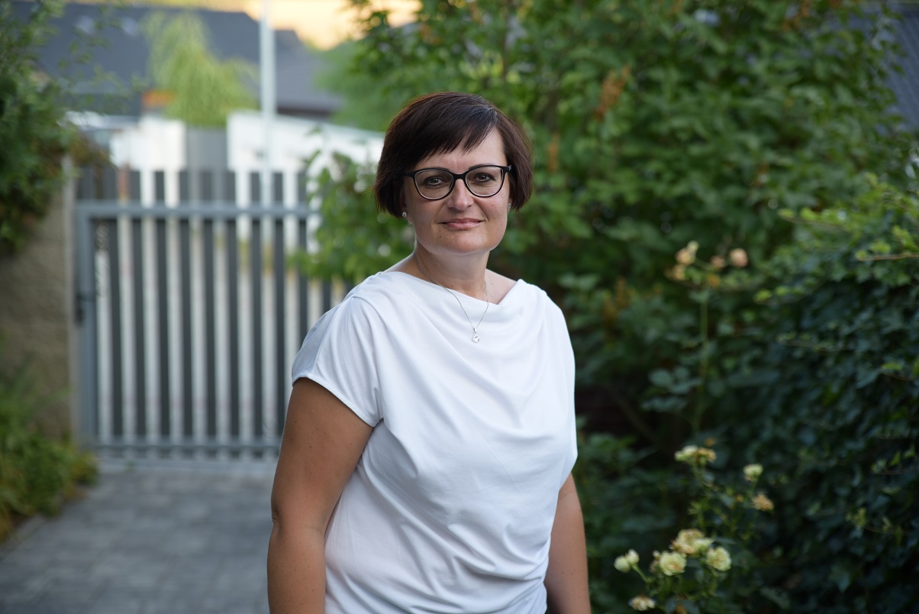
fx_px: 1788
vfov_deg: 19.5
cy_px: 307
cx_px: 460
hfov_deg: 28.8
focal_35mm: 70
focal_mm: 70
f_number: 2.8
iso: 100
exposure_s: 1/200
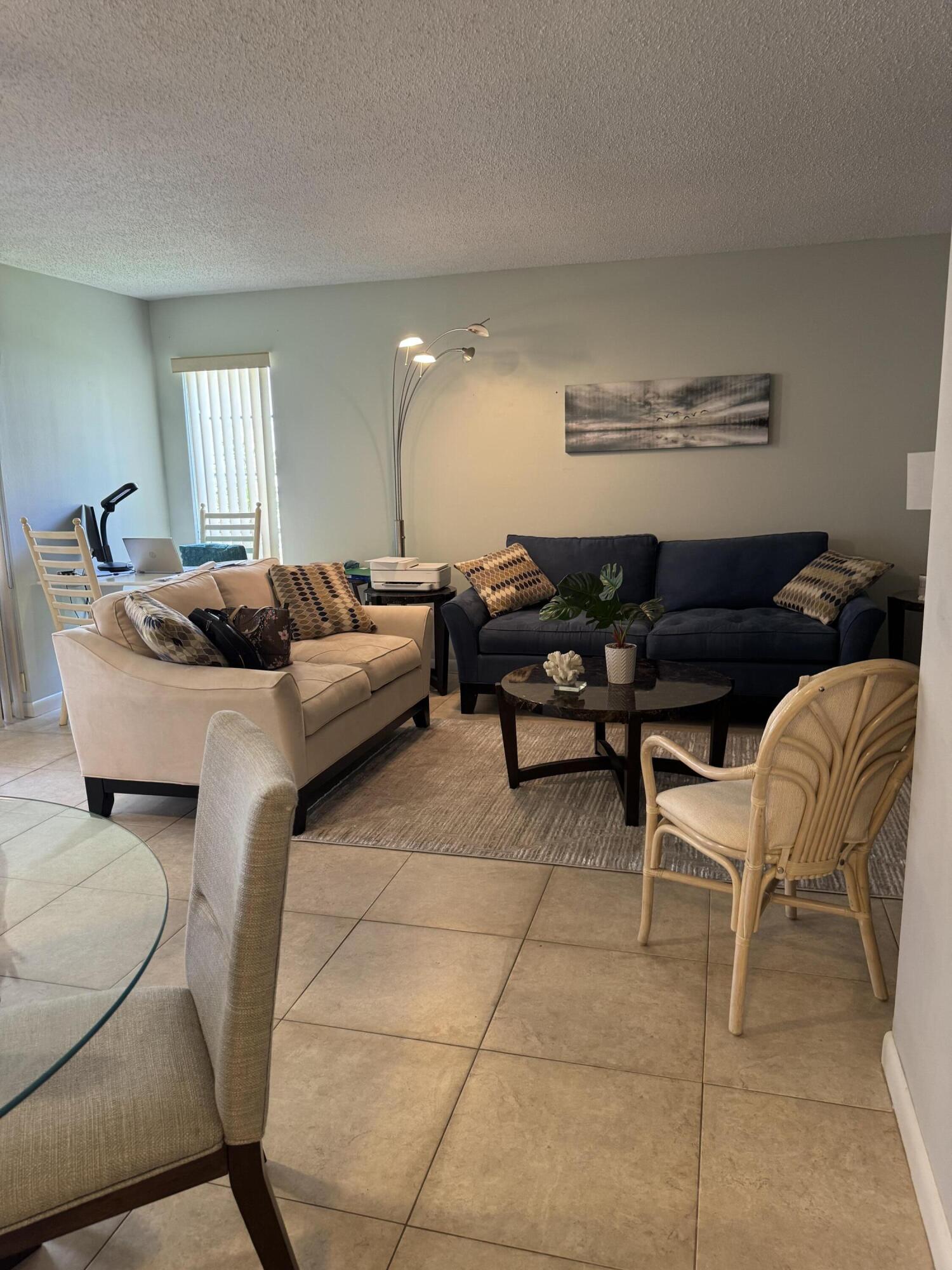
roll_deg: +1.9
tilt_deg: -10.7
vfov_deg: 71.6
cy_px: 635
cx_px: 476
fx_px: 880
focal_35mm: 24
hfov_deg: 56.8
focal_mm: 6.76
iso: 250
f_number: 1.78
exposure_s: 1/60
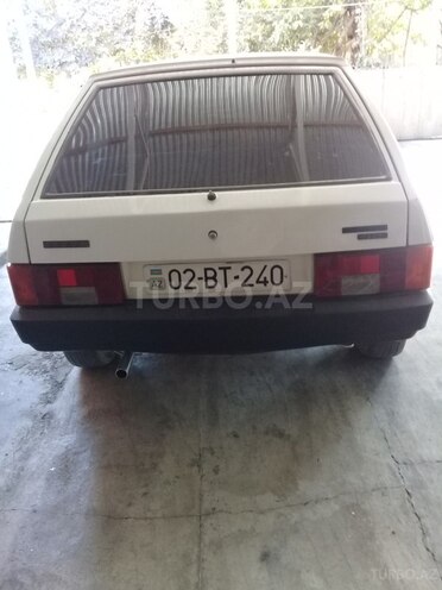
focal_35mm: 31
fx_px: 528
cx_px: 221
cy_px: 295
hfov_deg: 45.4
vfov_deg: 58.4
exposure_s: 1/30
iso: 200
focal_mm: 3.3
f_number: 2.2
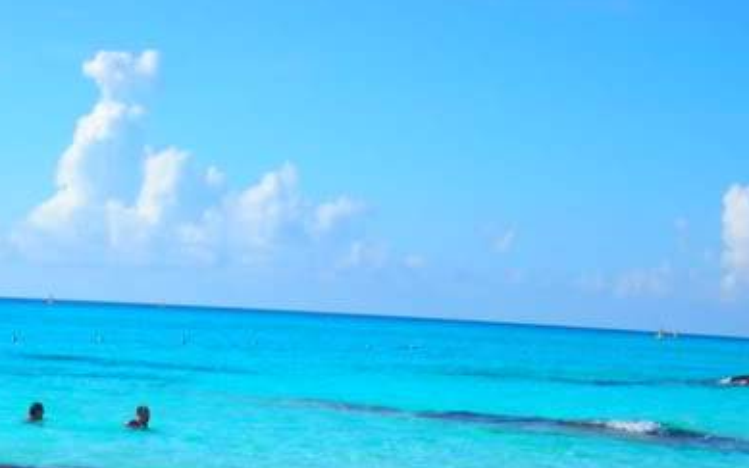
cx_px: 104
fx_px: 2163
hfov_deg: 19.4
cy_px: 699
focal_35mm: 106
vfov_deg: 11.8
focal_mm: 6.3
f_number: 6.4
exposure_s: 1/206
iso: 50
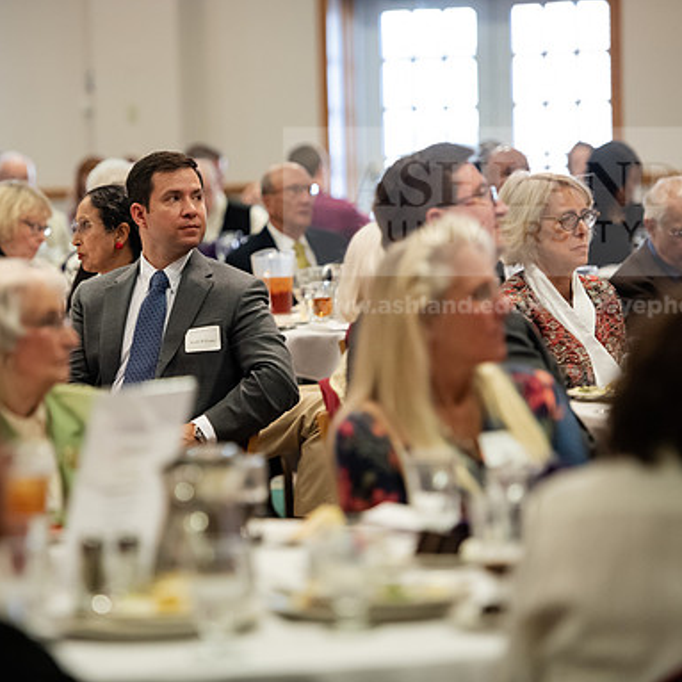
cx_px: 230
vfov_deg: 9.1
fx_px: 4302
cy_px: 343
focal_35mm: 193
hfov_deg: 9.1
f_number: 3.2
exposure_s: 1/200
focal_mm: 150
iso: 2500
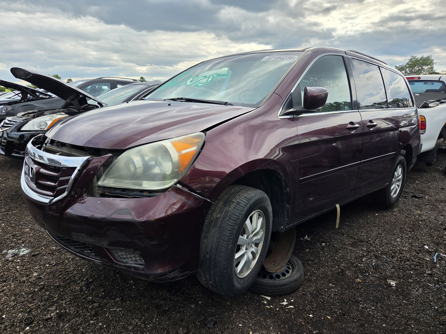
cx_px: 223
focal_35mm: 23
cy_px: 167
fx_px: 296
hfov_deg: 73.9
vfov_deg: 58.9
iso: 80
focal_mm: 5.4
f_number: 1.8
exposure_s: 1/2572
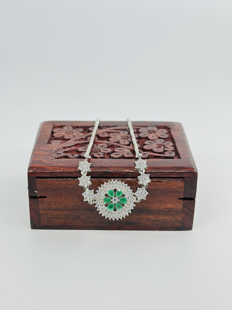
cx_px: 116
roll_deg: -2.3
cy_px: 155
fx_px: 429
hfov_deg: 30.3
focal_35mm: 48
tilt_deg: -24.6
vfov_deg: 39.7
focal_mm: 6.86
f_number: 1.78
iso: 80
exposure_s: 1/619
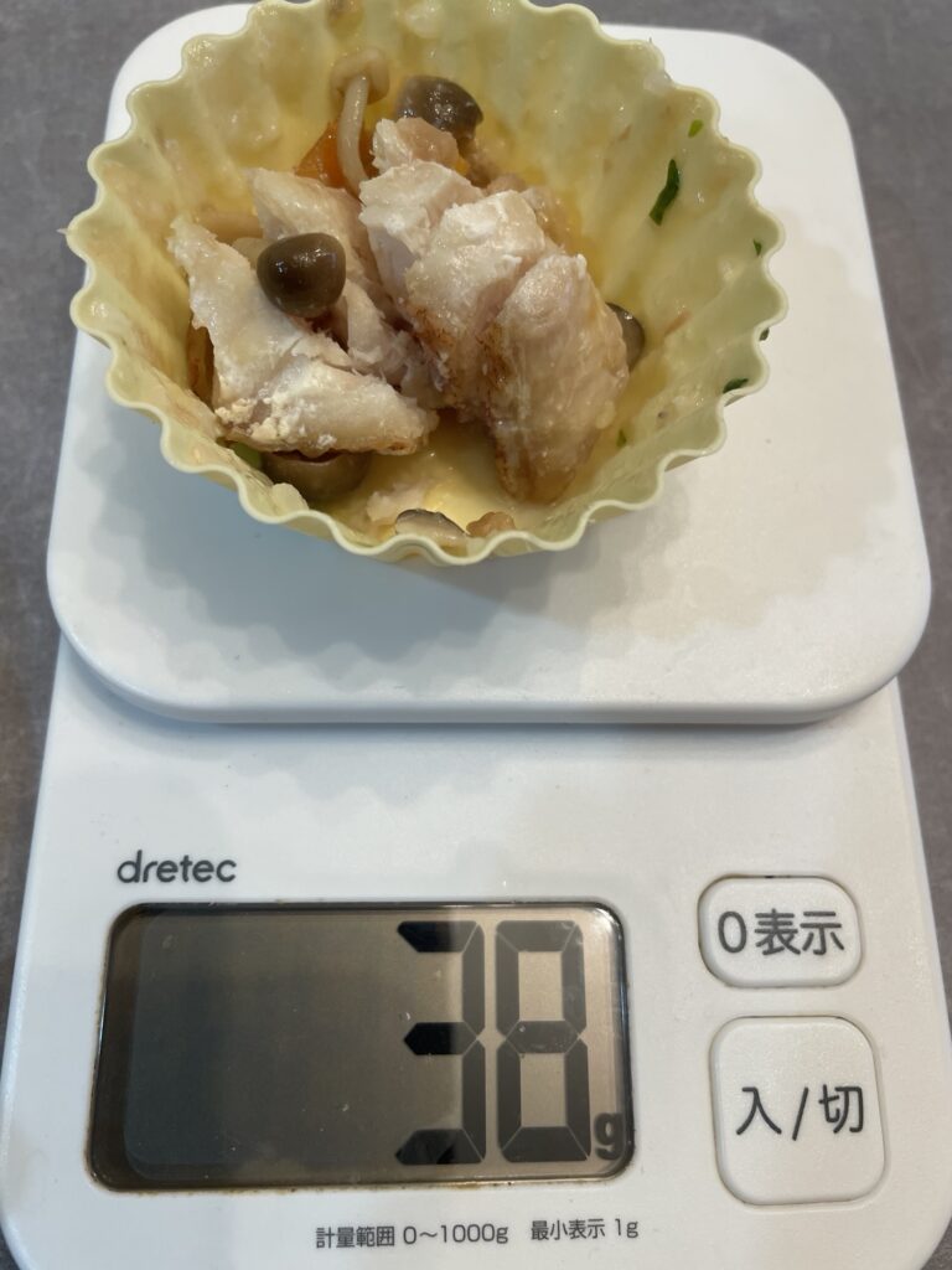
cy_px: 635
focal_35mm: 26
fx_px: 953
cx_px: 476
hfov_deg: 53.1
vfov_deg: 67.3
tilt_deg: -70.6
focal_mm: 4.2
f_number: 1.6
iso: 125
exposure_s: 1/120
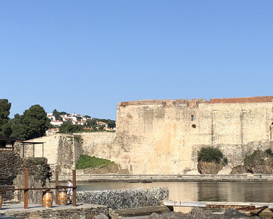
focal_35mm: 83
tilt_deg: +2.3
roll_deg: +0.8
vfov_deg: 18.4
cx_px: 138
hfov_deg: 23.0
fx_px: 671
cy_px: 151
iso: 20
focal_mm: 4
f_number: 1.8
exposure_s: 1/2288
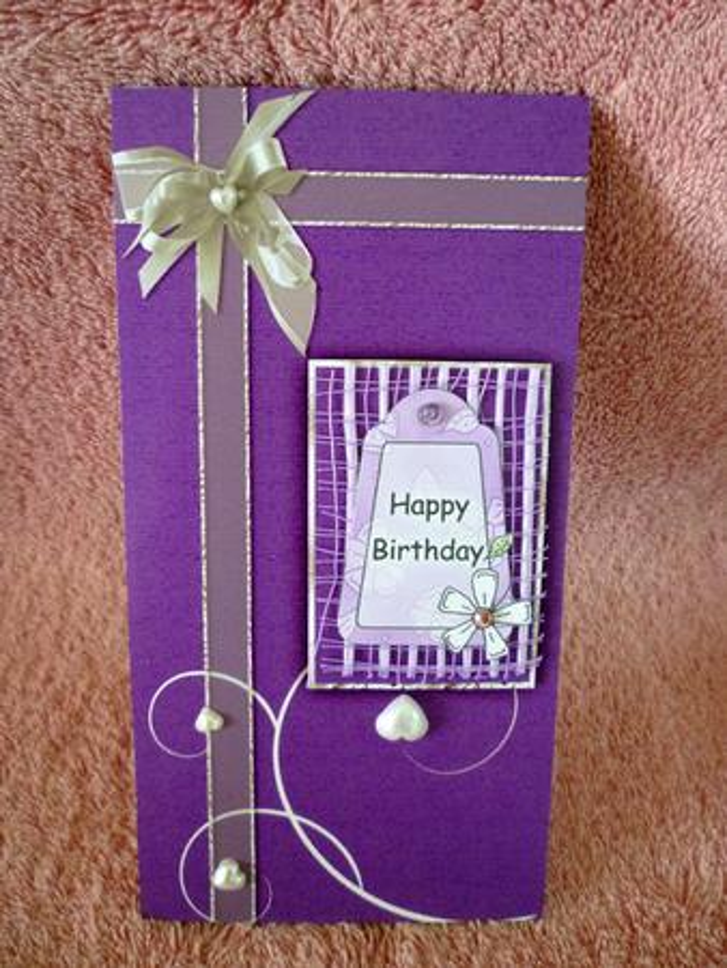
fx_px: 811
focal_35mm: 29
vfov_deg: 61.6
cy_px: 484
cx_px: 364
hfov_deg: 48.3
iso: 400
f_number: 3.3
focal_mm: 5.2
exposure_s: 1/8
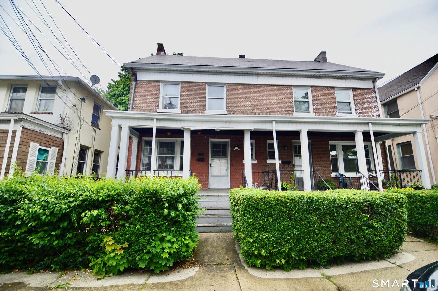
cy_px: 146
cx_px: 219
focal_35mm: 15
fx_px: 182
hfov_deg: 100.4
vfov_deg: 77.2
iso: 140
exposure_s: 1/500
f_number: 11
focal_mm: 10
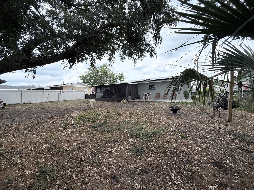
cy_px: 95
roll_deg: +2.0
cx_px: 127
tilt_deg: -0.5
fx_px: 103
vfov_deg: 85.7
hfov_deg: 102.1
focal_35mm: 14
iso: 50
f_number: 2.2
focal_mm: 2.22
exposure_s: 1/1105
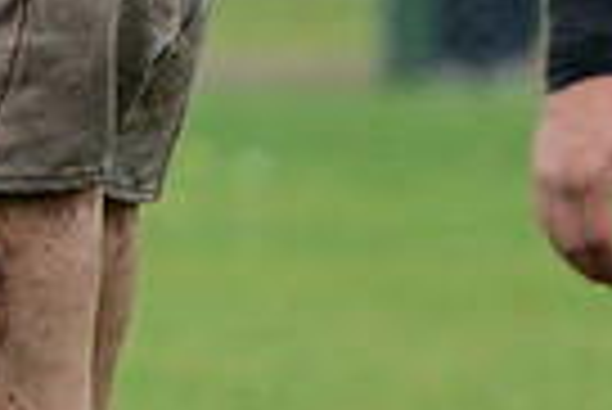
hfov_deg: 1.8
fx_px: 19537
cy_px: -439
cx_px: -630
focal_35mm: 1148
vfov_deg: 1.2
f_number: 4
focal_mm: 270
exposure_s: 1/500
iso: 1250
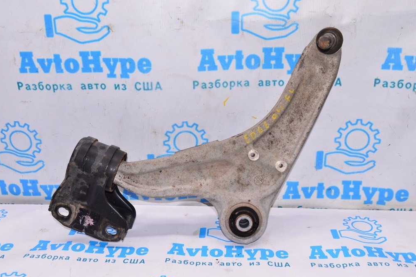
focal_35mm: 40
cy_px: 141
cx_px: 209
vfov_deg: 33.4
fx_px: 462
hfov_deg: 48.5
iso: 1600
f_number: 8
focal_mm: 26
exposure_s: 1/125
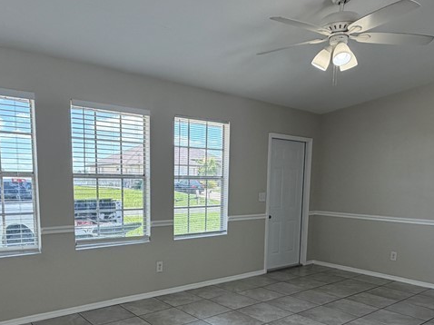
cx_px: 198
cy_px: 231
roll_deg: -1.0
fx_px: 376
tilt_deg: -8.6
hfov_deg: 59.9
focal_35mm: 30
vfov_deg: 45.6
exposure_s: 1/138
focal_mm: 2.22
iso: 50
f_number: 2.2
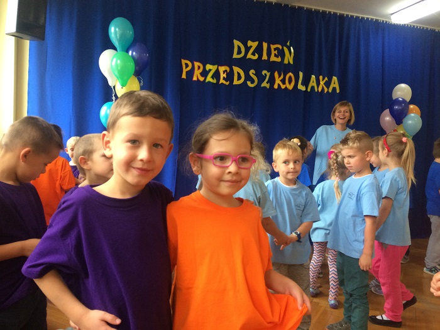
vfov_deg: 48.2
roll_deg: -2.4
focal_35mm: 29
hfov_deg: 61.7
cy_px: 165
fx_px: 369
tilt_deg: -0.2
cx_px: 220
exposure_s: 1/33
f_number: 2.2
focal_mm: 4.15
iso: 80
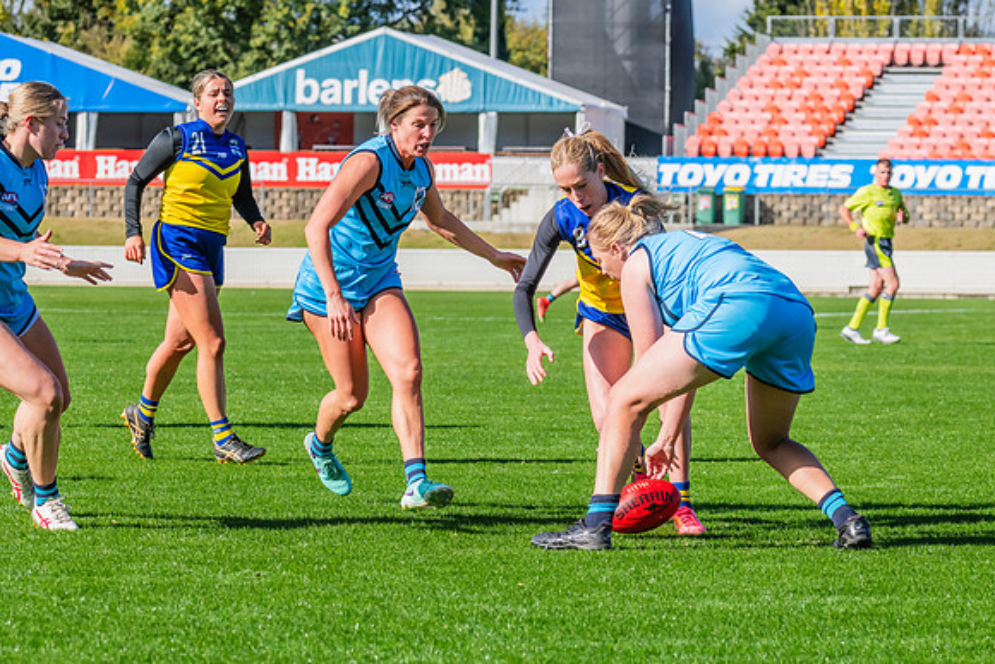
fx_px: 5112
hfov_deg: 11.1
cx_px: 532
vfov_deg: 7.4
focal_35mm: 185
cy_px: 309
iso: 800
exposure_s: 1/1250
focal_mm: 170
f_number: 11
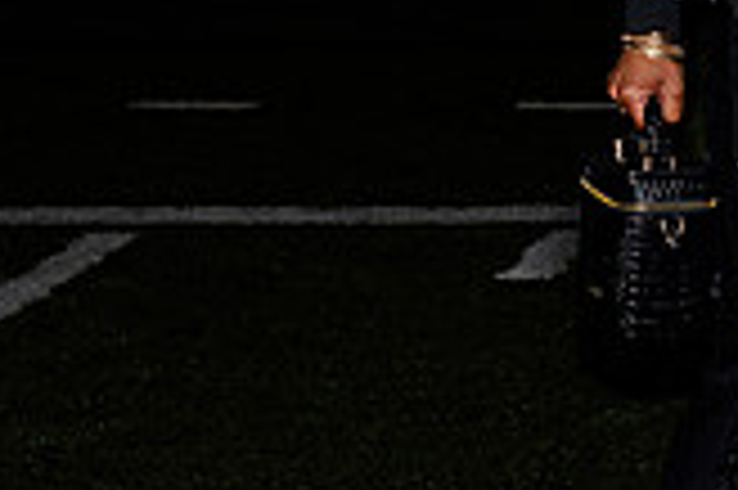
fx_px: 4690
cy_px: -47
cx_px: 1238
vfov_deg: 6.0
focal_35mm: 229
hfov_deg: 8.7
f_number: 5
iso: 320
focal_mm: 38
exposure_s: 1/200
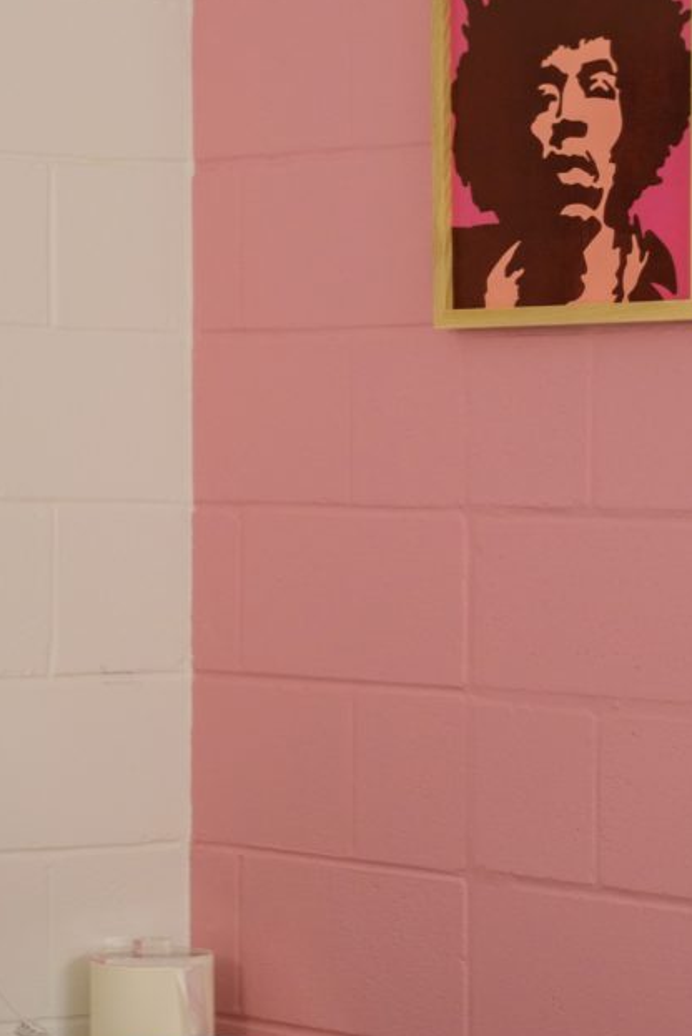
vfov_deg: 14.9
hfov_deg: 9.9
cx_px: 215
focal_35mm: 138
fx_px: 3974
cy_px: 549
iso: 400
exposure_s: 1/100
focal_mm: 56
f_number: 2
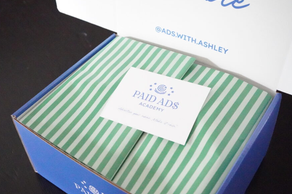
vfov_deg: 31.9
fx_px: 341
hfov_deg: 46.3
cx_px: 129
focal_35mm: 42
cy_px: 98
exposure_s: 1/800
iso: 64000
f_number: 4.5
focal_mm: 36
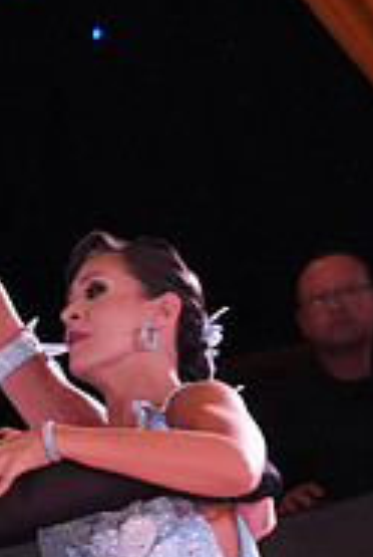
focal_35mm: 479
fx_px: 7416
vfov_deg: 4.3
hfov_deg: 2.9
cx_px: 2
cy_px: 840
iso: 8000
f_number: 6.3
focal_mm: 102
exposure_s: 1/320
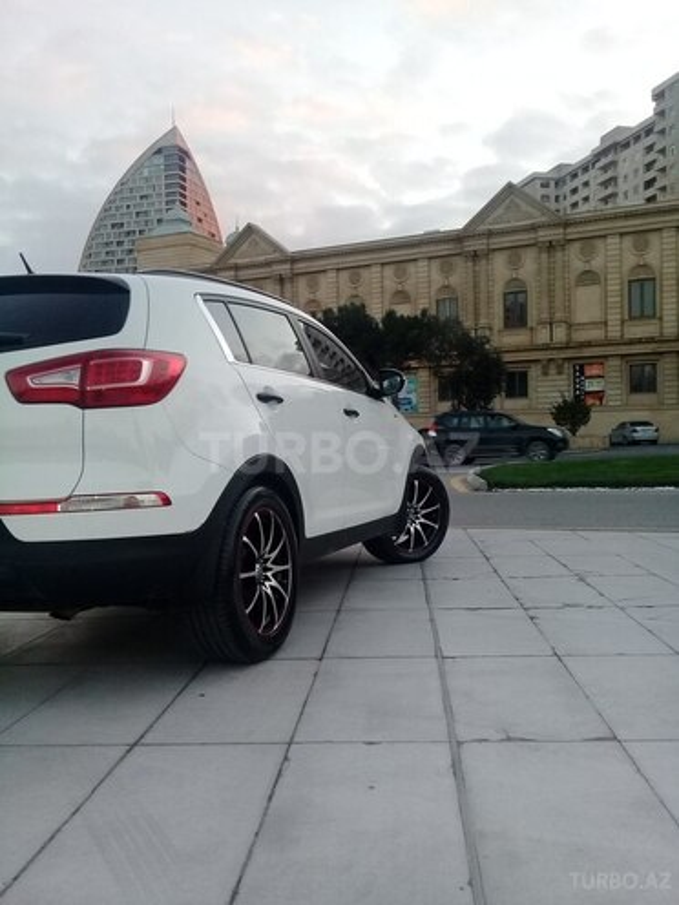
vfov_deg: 58.4
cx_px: 340
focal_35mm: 31
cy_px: 452
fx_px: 811
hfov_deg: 45.4
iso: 64
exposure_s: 1/100
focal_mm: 3.3
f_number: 2.2
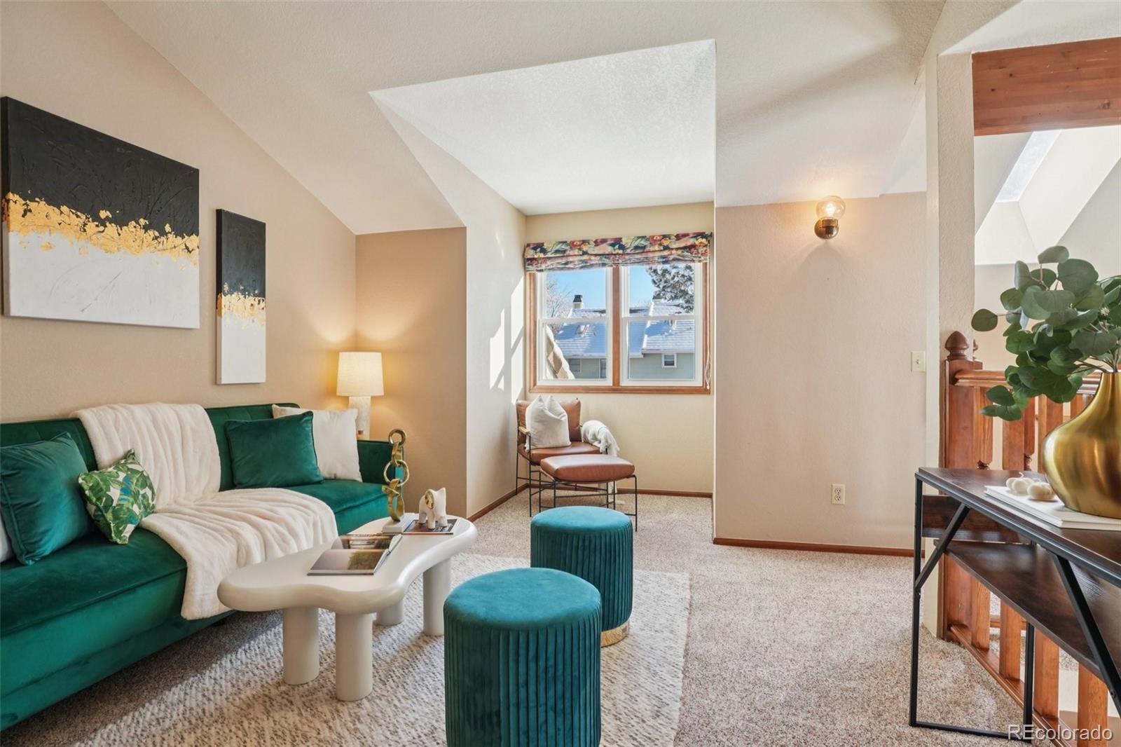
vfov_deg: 72.0
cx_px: 560
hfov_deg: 95.0
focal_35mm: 16
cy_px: 374
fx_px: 514
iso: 250
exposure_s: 1/30
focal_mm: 11
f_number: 8
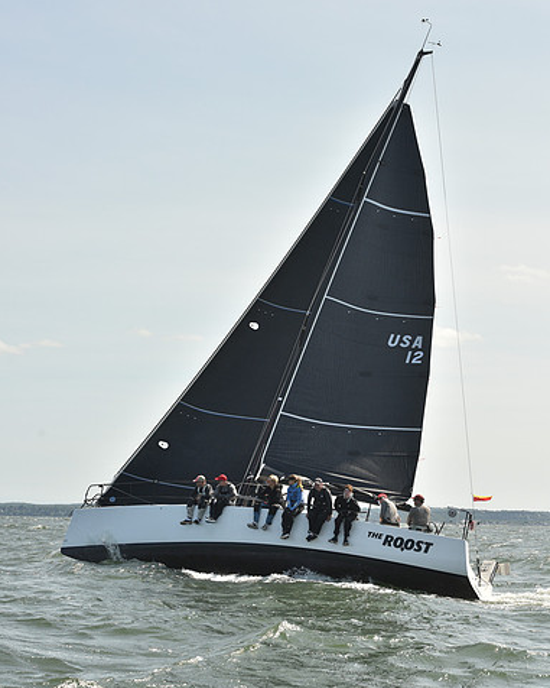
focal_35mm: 80
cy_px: 301
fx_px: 1627
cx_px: 278
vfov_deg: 23.8
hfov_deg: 19.2
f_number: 8
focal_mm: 70
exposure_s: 1/800
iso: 250
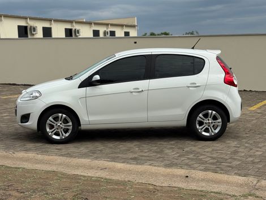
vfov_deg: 30.3
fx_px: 369
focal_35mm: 48
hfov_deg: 39.6
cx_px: 133
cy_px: 100
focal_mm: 6.76
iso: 64
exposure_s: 1/7143
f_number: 1.78
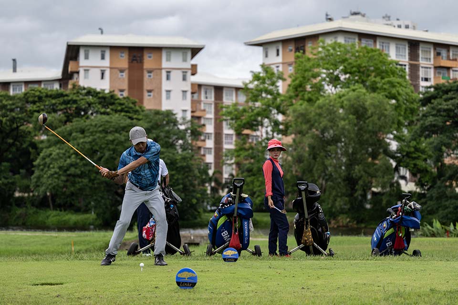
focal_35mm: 77
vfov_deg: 17.7
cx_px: 229
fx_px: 980
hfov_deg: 26.3
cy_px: 152
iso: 320
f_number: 2.8
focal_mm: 77
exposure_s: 1/3200
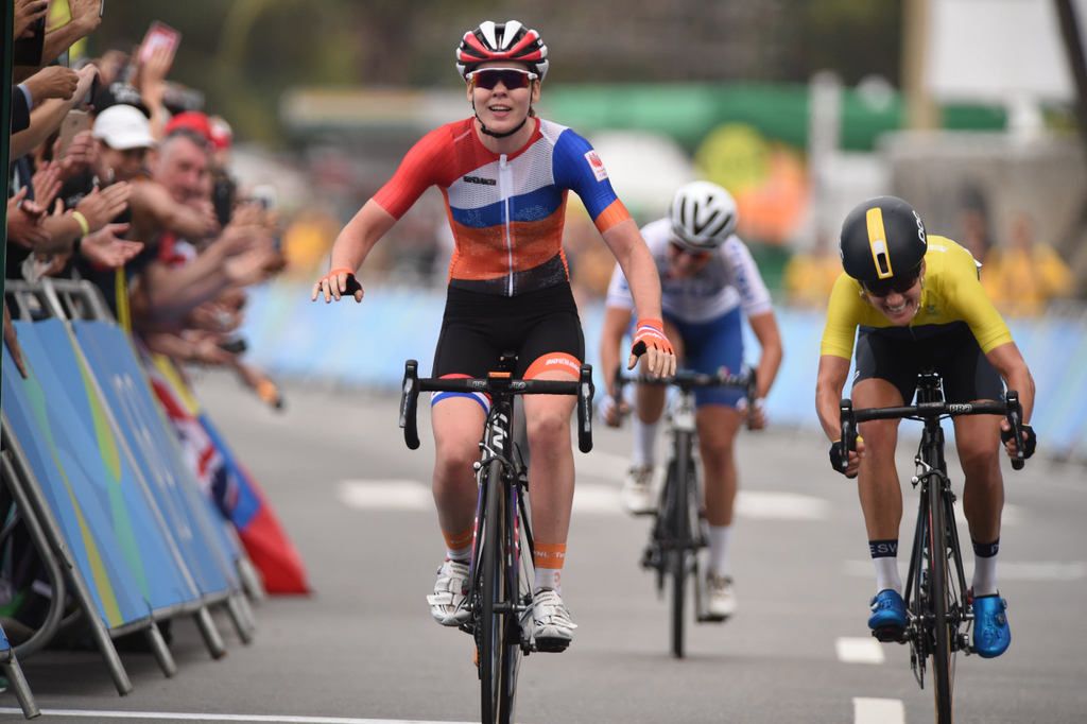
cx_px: 544
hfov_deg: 3.4
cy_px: 362
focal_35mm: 600
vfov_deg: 2.3
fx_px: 18110
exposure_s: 1/1000
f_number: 5.6
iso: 2000
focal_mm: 600
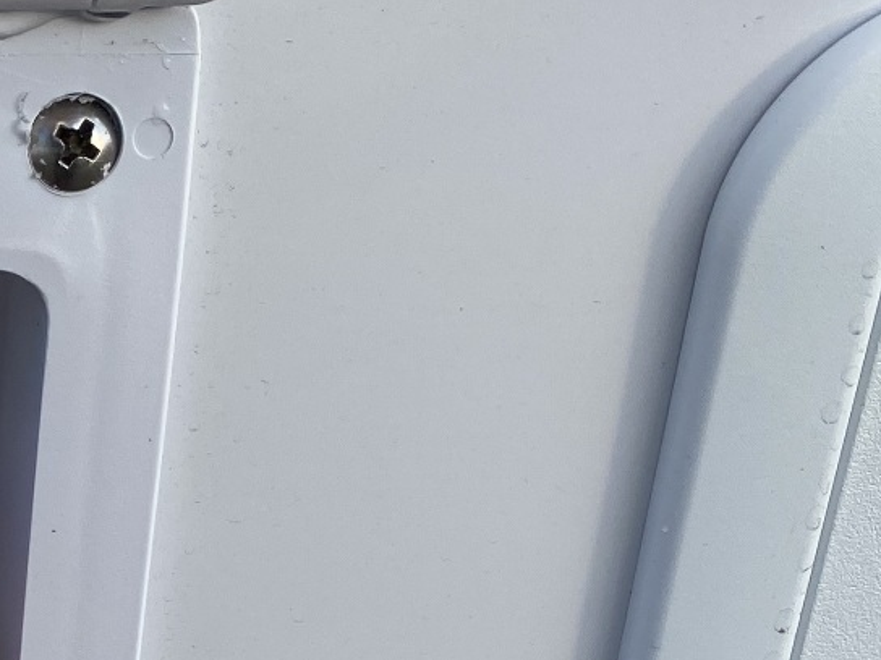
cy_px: 819
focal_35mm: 86
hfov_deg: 20.8
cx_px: -253
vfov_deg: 16.4
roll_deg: +0.9
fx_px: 2189
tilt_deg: -27.4
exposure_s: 1/630
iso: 32
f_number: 1.8
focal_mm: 4.25
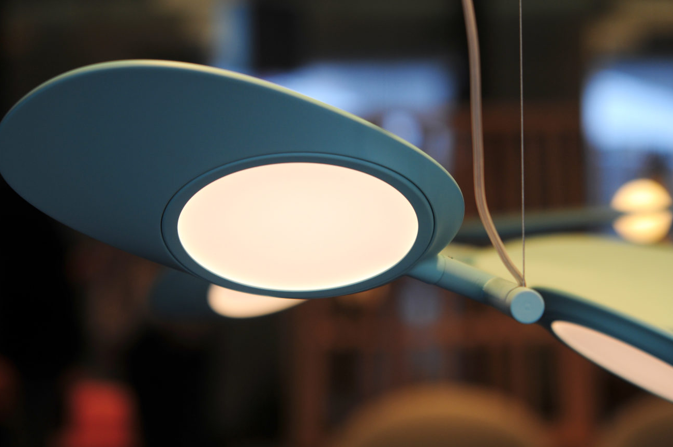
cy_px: 228
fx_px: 2110
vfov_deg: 12.1
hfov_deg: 18.1
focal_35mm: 113
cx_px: 347
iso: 200
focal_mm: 70
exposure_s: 1/125
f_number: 2.8
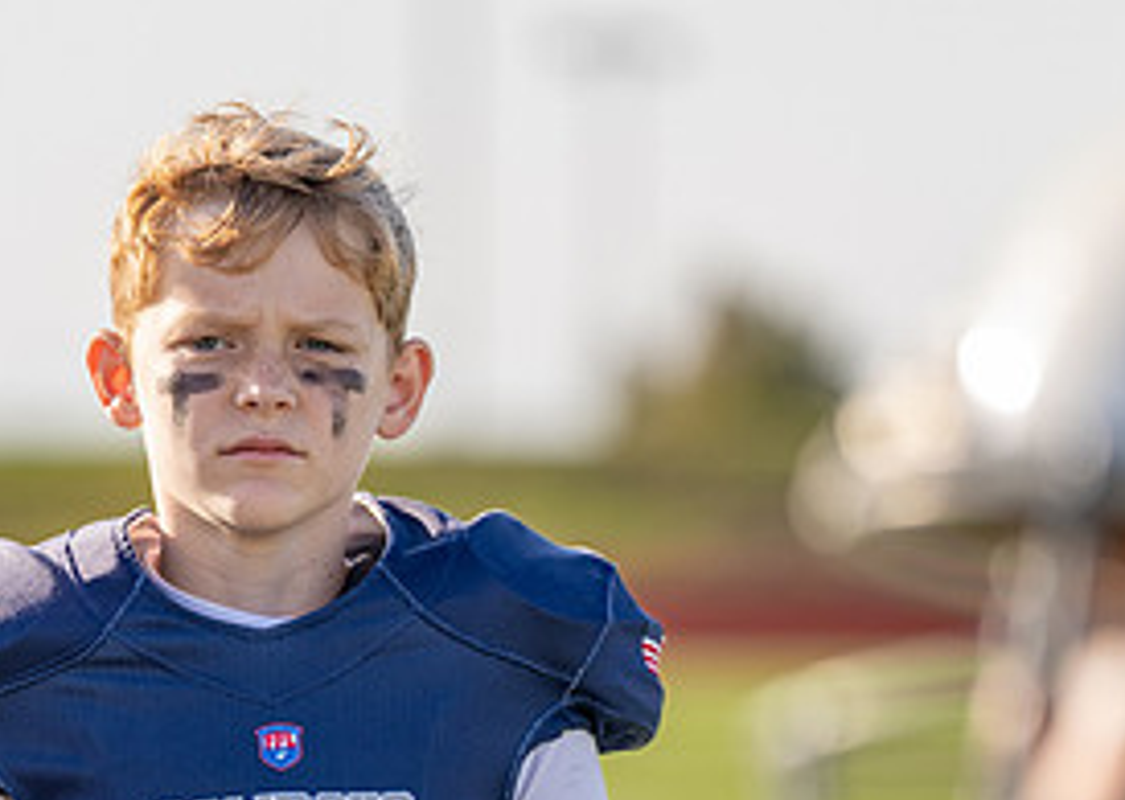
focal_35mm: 362
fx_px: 11552
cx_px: 333
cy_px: 784
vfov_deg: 4.0
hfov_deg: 5.6
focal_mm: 163
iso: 100
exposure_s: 1/1000
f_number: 2.8
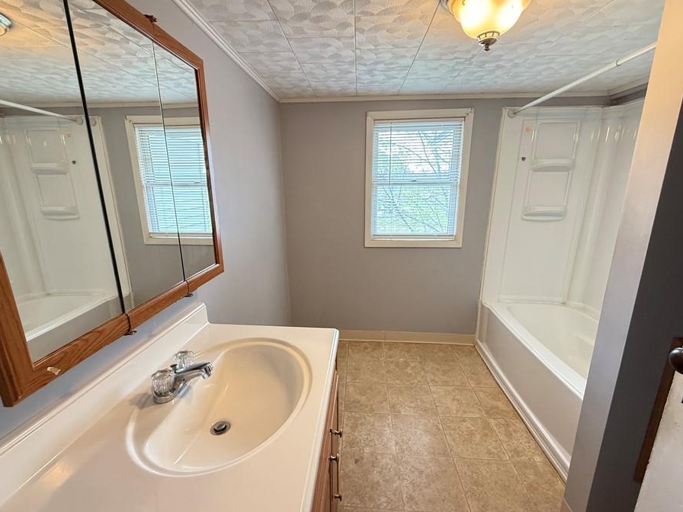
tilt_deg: -13.4
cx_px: 337
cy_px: 264
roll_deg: +0.5
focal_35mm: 16
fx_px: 316
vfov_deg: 78.1
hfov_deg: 94.5
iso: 400
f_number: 2.2
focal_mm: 2.22
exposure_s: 1/60
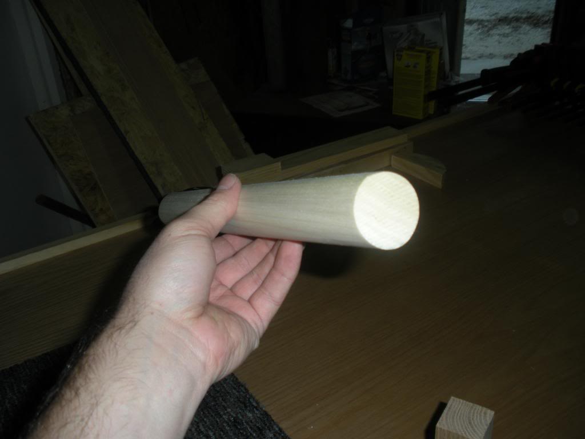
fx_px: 608
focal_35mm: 36
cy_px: 220
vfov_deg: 39.7
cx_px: 292
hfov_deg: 51.4
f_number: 3.5
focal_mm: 6.3
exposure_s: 1/60
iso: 64
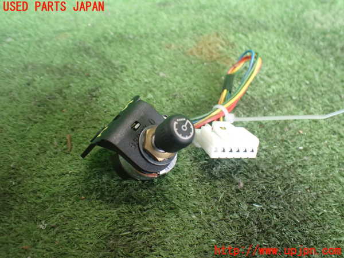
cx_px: 172
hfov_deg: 60.0
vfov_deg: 46.8
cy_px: 129
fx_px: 298
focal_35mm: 30
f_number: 2.3
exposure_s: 1/100
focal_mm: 5.4
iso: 800
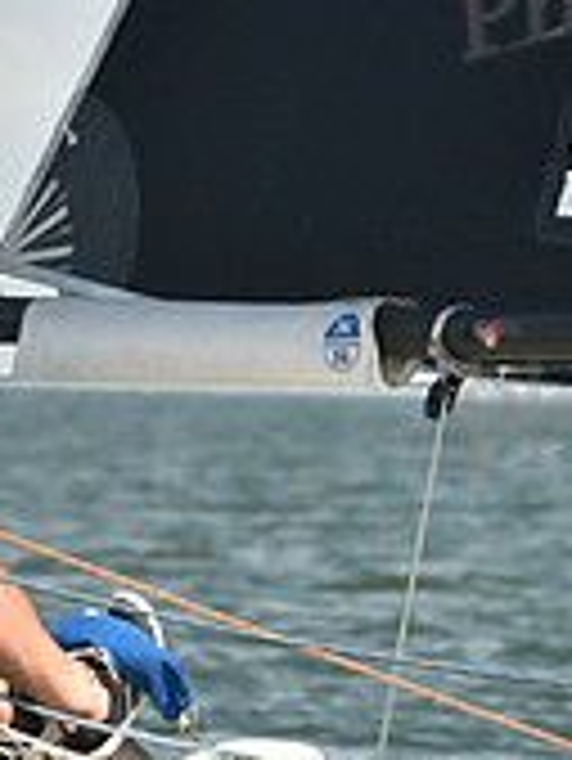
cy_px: 654
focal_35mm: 660
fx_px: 14523
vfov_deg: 3.0
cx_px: 225
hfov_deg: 2.3
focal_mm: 200
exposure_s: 1/1250
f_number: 7.1
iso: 400
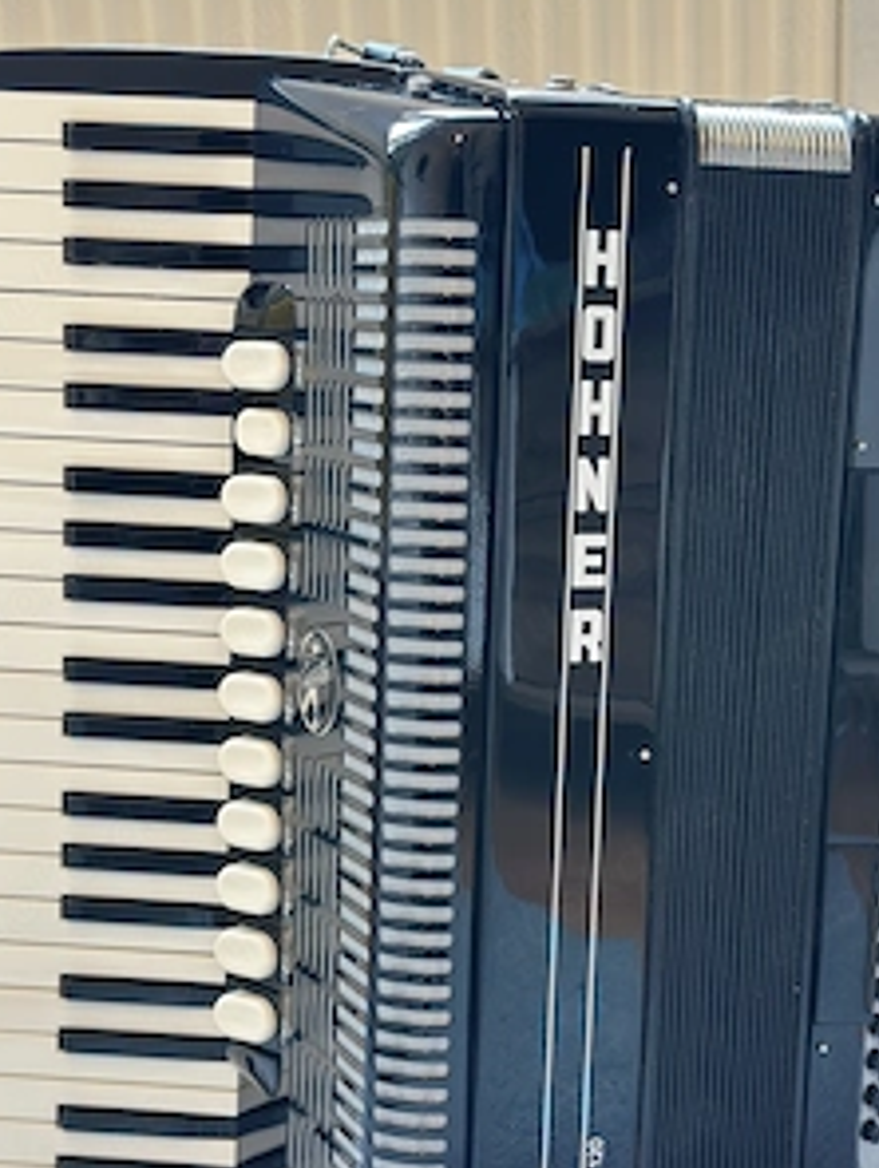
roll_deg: +2.6
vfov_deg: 29.8
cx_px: 475
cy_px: 637
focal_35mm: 65
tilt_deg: -16.2
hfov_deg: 22.6
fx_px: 2196
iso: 125
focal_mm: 6.86
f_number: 1.78
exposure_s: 1/64
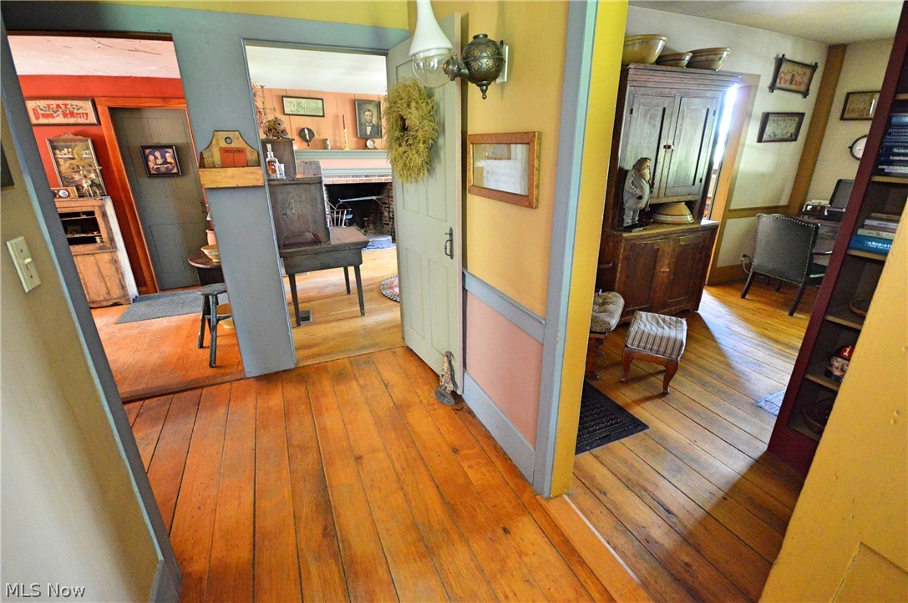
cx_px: 454
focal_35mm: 15
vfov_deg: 77.2
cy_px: 302
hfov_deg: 100.5
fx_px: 378
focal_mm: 10
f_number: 4
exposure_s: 1/13
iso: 3200
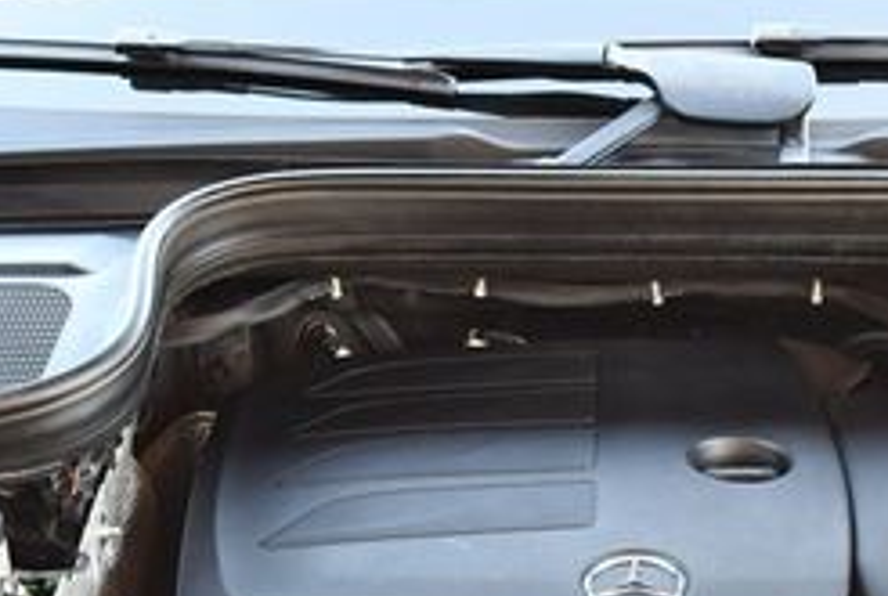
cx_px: 599
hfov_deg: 19.5
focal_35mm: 104
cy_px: 607
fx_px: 2570
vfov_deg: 13.0
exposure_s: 1/125
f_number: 3.8
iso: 1000
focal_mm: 20
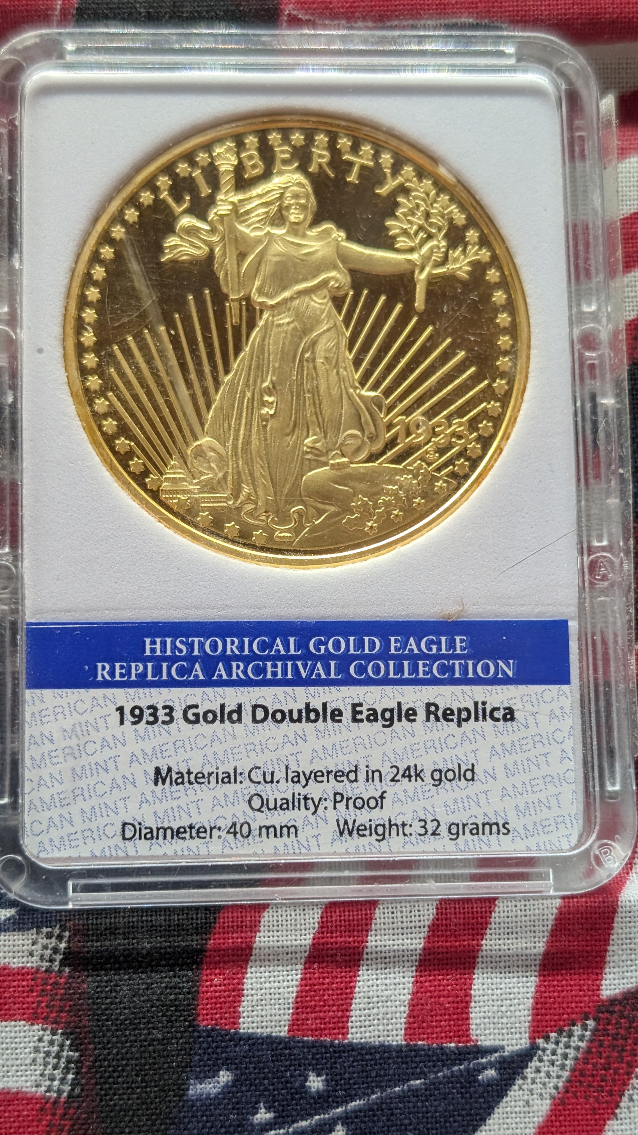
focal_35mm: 54
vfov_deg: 38.5
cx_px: 305
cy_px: 568
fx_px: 1624
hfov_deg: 22.2
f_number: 1.68
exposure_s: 1/133
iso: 109
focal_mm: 6.9
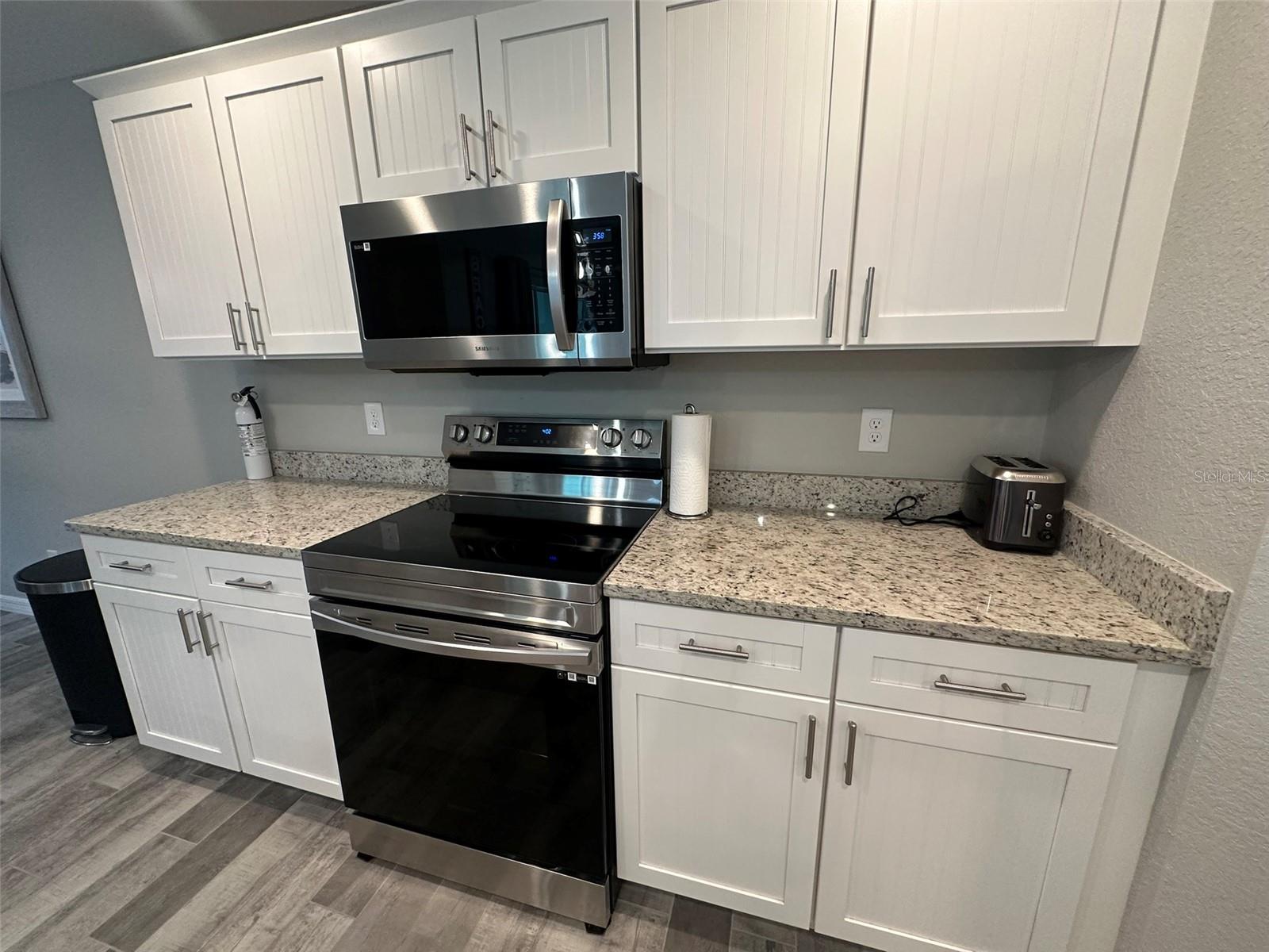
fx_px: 513
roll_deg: +1.0
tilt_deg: -13.4
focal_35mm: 14
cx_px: 634
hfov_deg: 102.1
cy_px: 476
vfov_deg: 85.7
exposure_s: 1/120
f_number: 2.2
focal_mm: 2.22
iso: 250
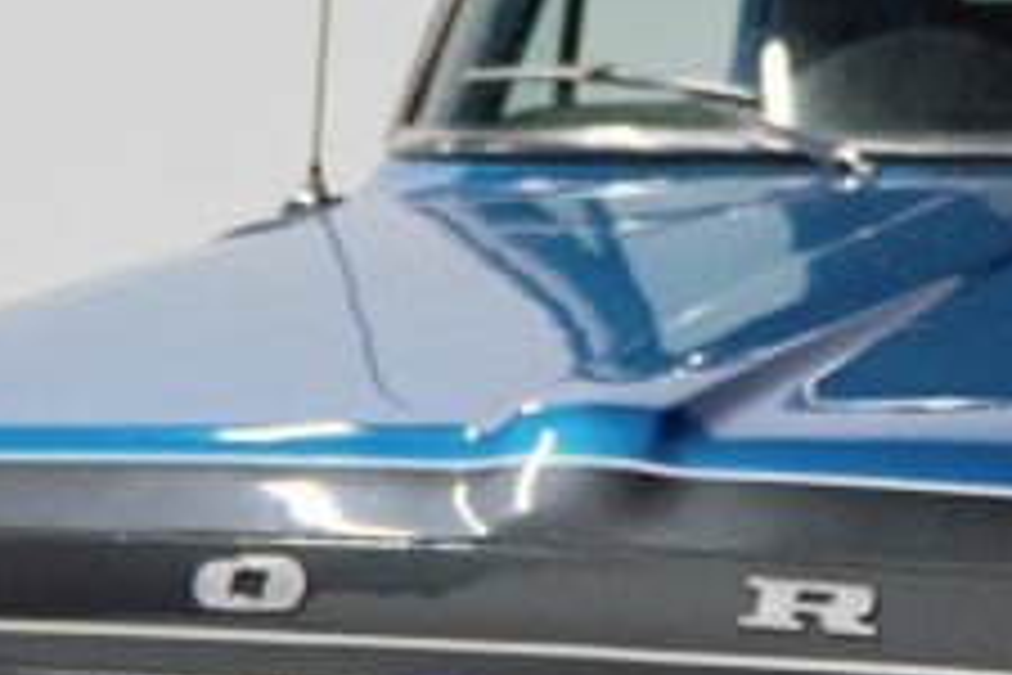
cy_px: 767
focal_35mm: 109
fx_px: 3064
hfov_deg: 17.9
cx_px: 1169
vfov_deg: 12.3
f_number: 2.8
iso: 400
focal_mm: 24
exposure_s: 1/80
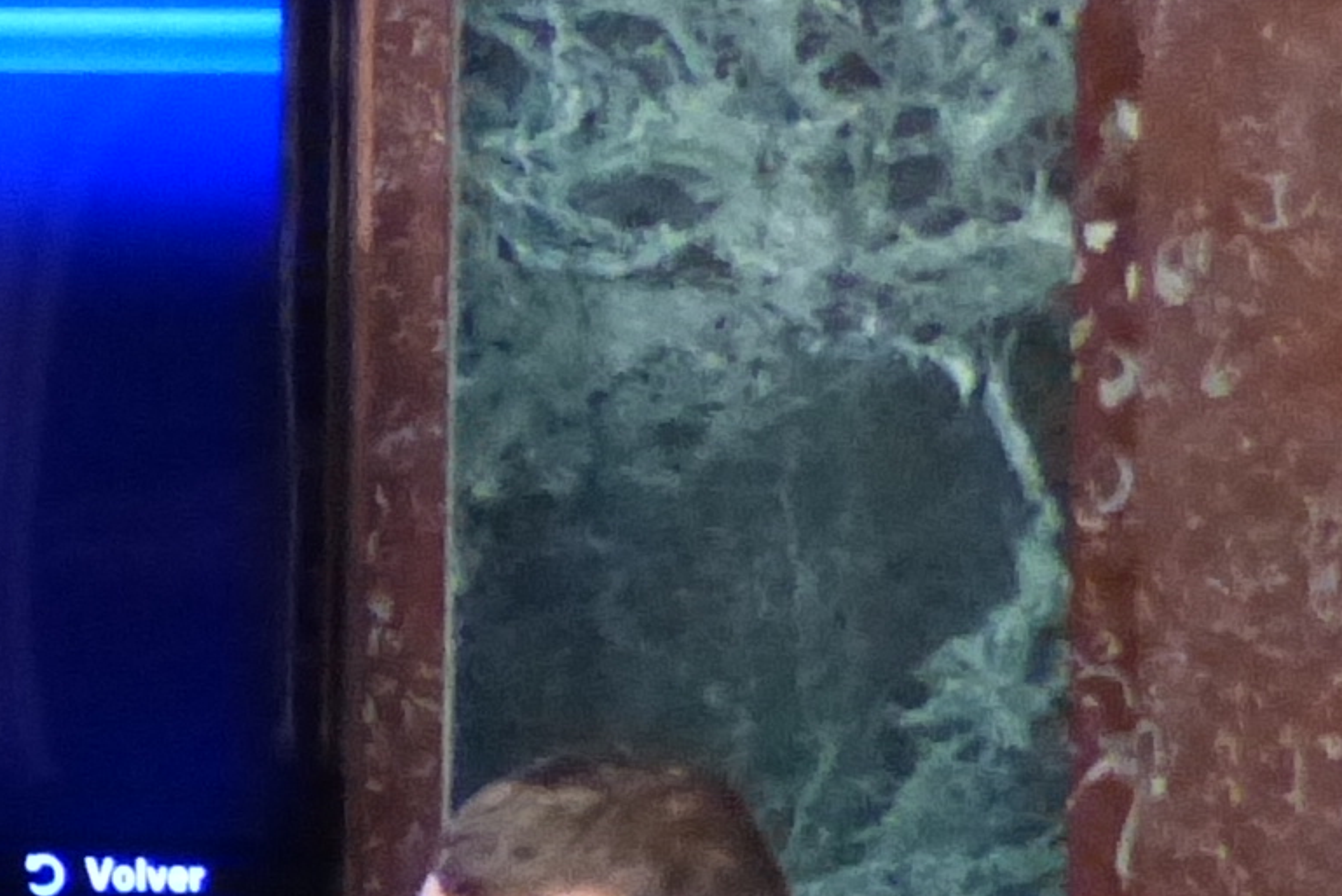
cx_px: -1335
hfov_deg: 4.8
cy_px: 1109
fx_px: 15733
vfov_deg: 3.3
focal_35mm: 422
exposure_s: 1/40
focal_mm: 14
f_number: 2.8
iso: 800
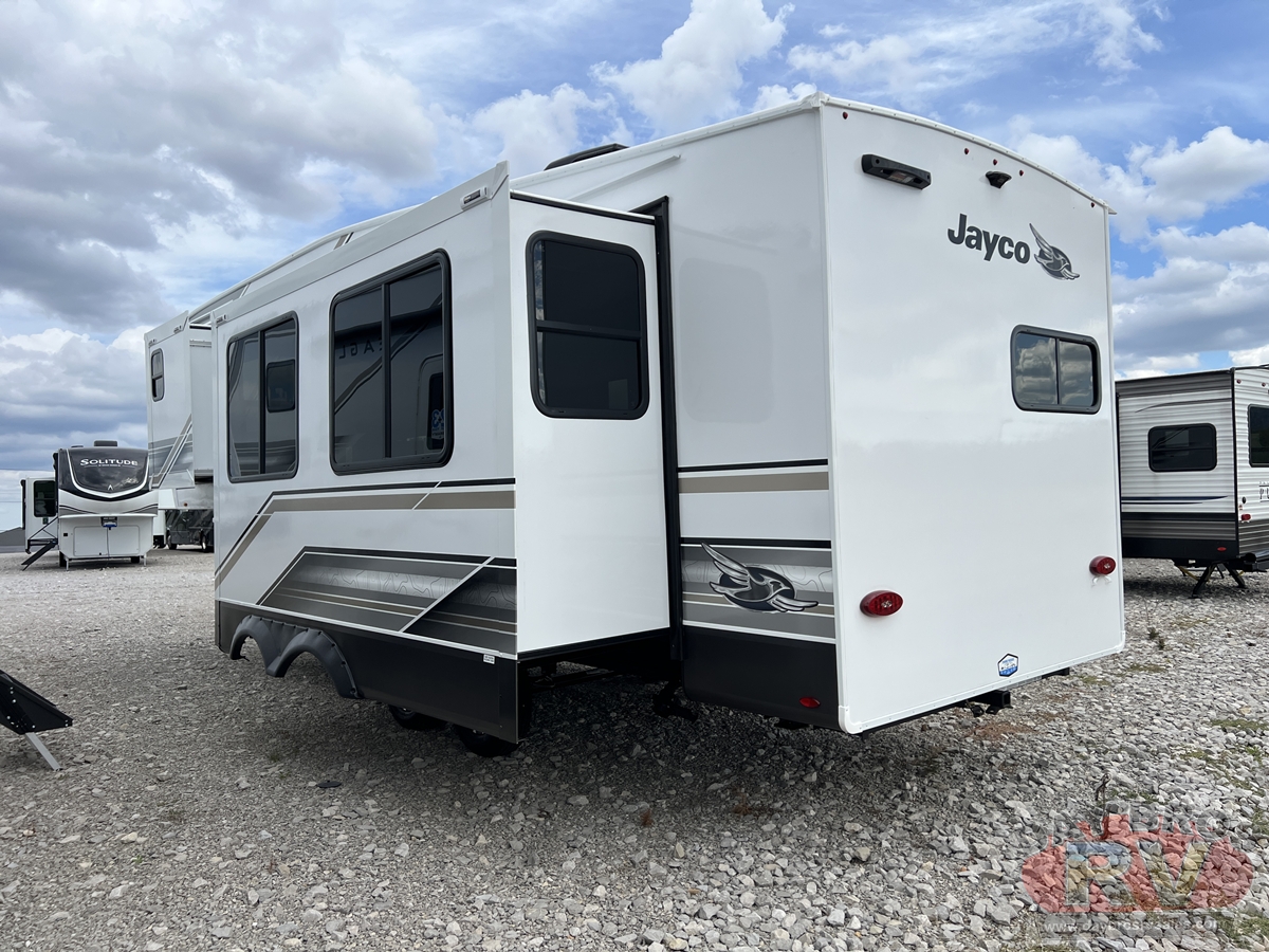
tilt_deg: +1.8
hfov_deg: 67.3
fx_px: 953
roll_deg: +2.2
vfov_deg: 53.1
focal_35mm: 26
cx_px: 634
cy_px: 476
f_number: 1.5
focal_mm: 5.7
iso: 50
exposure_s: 1/3704
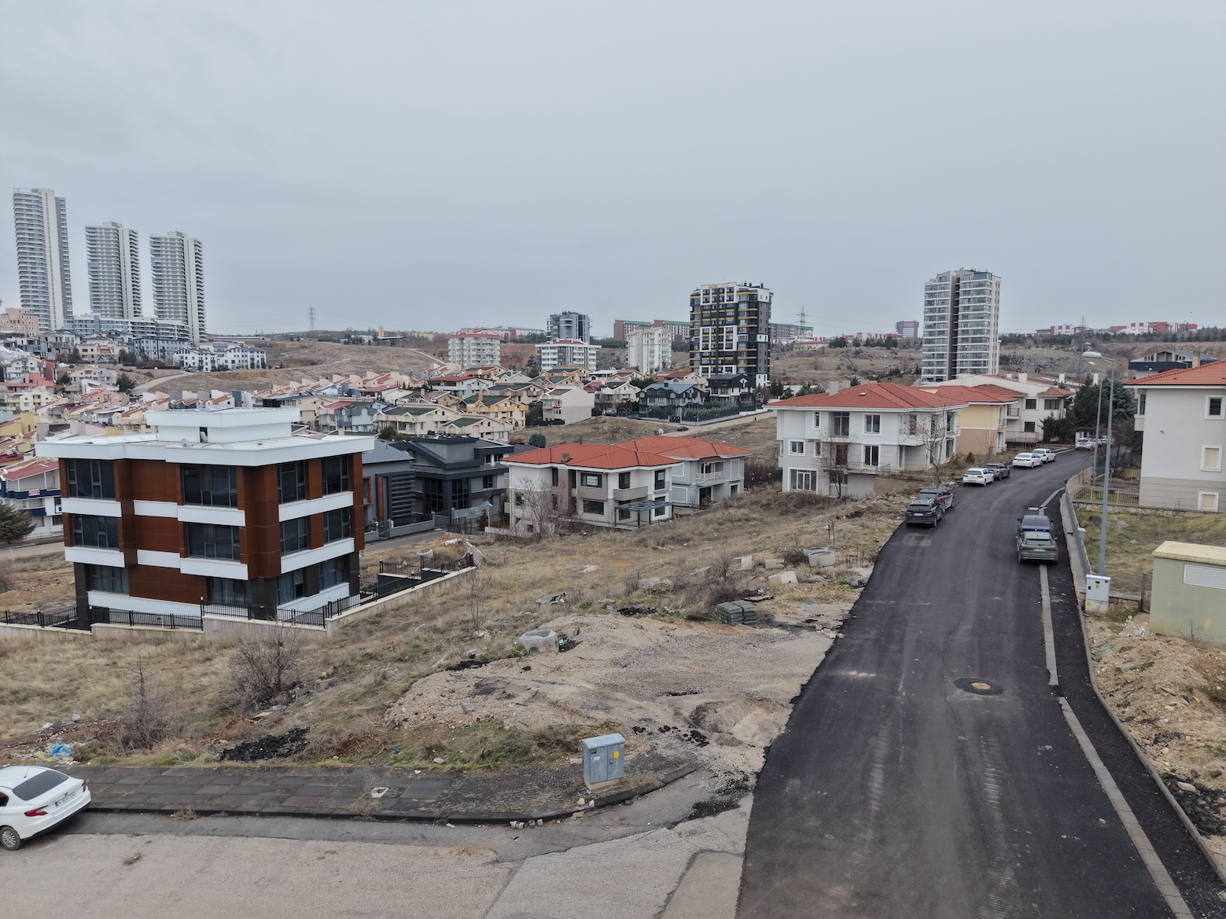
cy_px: 460
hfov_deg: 71.6
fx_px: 850
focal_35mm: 24
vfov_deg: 56.8
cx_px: 613
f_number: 1.8
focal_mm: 8.67
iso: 160
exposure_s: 1/320
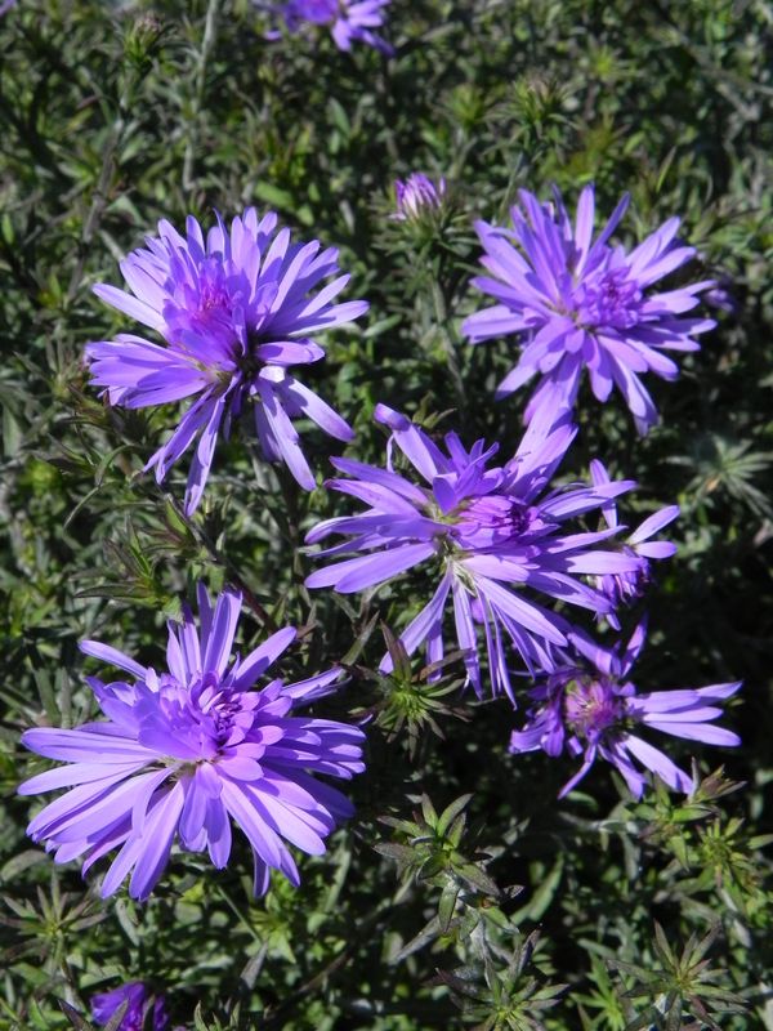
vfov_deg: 45.8
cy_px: 516
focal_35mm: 41
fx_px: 1221
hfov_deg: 35.1
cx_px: 386
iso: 160
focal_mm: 7.3
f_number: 5
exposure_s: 1/1000
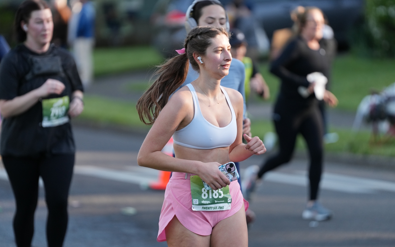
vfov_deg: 6.4
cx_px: 198
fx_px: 2207
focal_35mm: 205
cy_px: 117
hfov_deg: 10.2
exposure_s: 1/2000
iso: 800
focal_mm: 200
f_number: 2.8
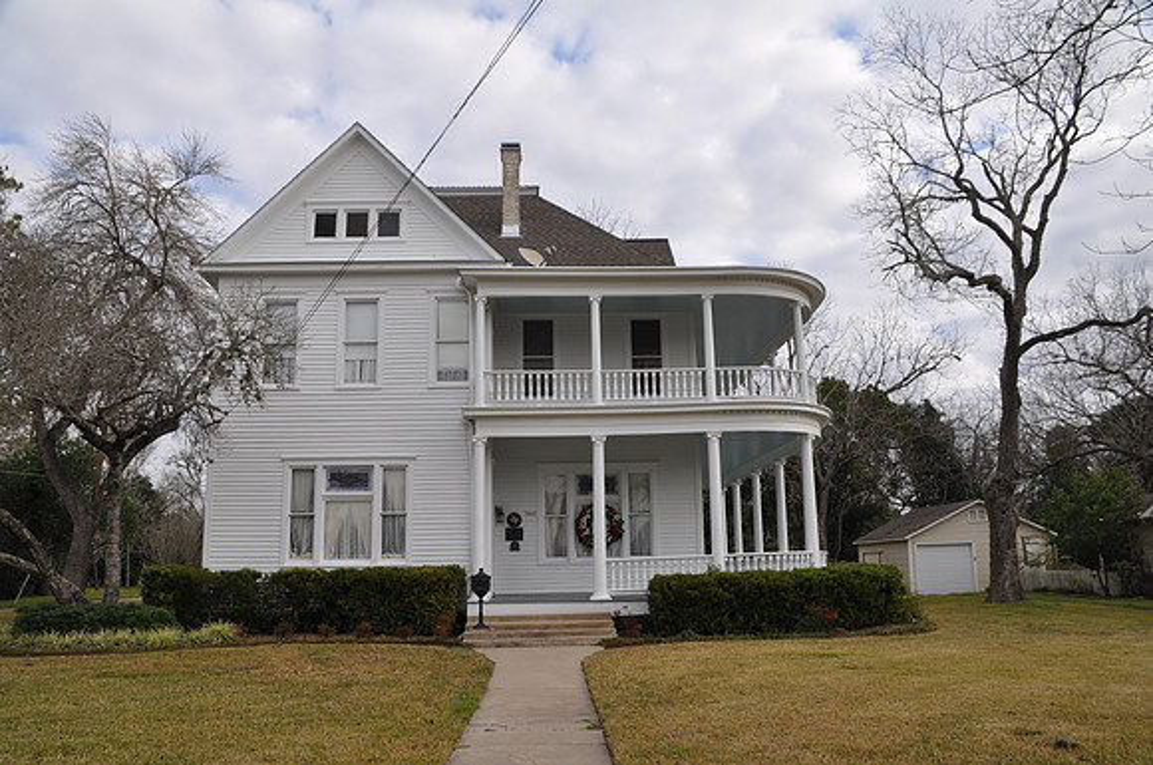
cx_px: 576
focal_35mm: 27
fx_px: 864
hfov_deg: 67.5
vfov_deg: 47.8
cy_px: 382
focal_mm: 18
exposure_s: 1/100
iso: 200
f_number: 10
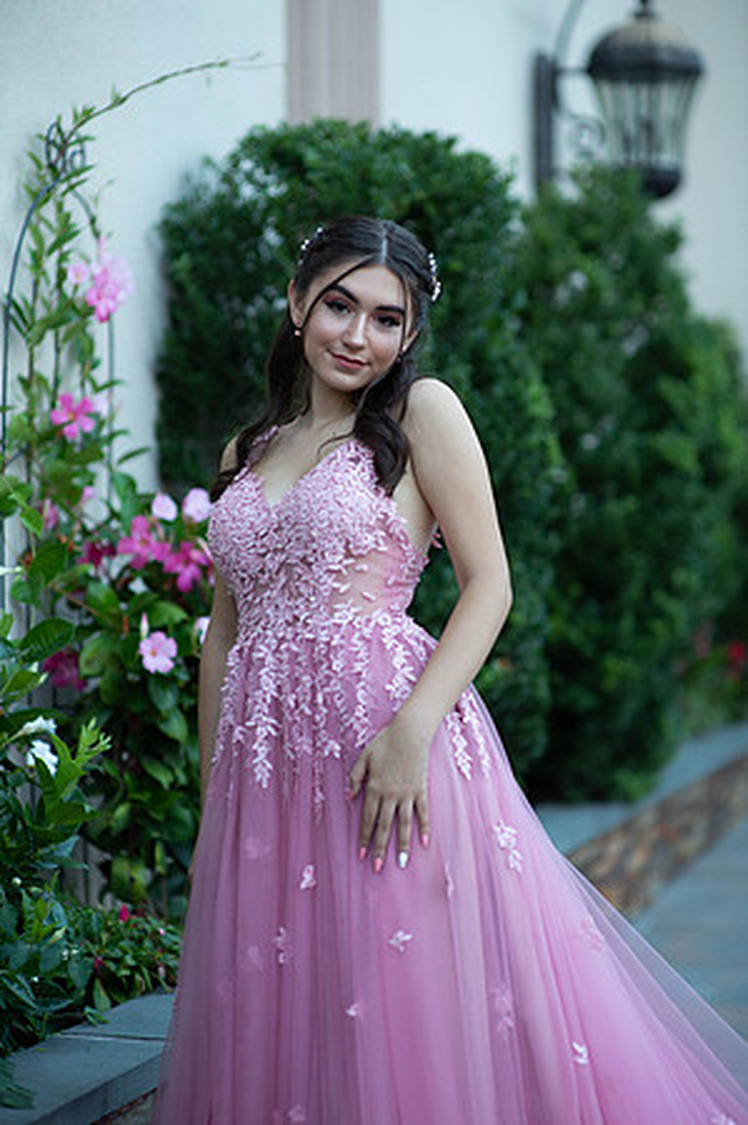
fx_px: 2655
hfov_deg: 16.0
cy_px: 562
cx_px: 374
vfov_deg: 23.9
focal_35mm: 85
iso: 250
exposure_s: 1/640
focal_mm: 85
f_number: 2
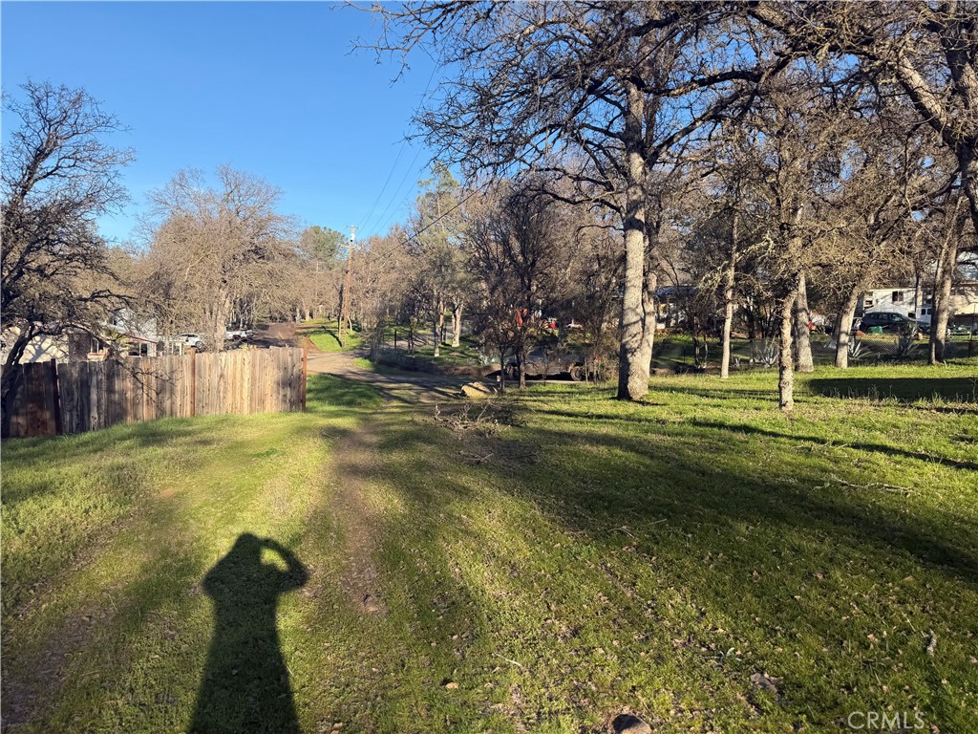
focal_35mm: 24
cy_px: 367
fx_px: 678
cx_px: 489
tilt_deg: -0.8
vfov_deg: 56.8
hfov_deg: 71.6
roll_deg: -1.4
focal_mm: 6.76
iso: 80
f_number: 1.78
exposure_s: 1/1855
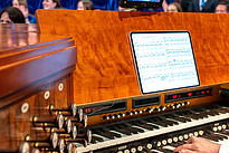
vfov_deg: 20.0
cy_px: 98
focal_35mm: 68
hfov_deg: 28.1
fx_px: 433
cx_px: 221
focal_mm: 24
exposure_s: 1/250
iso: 1600
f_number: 2.8
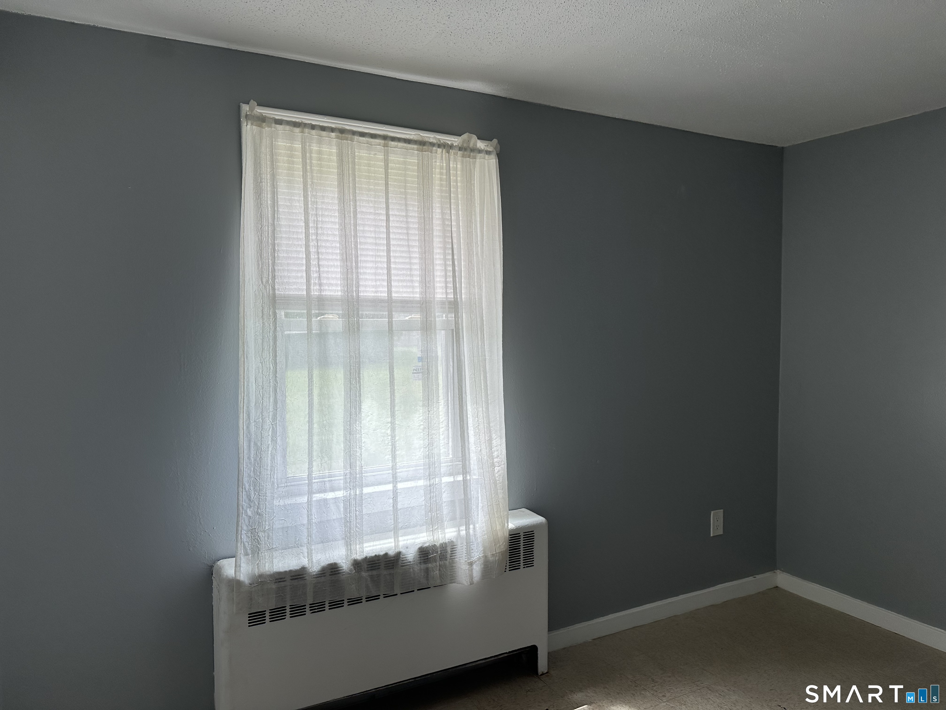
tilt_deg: -2.7
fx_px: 656
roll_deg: +0.0
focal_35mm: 24
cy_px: 355
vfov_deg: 56.8
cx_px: 473
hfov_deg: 71.6
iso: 80
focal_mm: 6.86
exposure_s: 1/355
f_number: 1.78
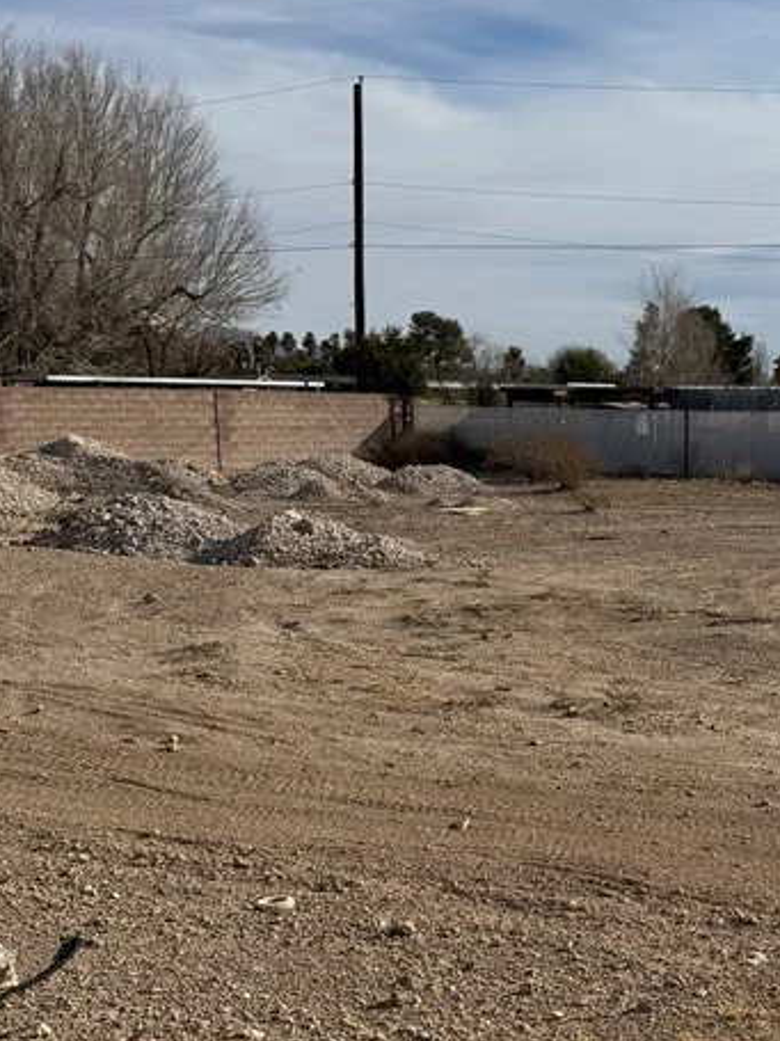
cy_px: 863
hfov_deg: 26.3
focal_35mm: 54
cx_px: 677
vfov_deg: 34.3
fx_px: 1623
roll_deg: -0.2
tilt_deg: -15.8
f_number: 1.78
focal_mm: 6.76
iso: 80
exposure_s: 1/7937
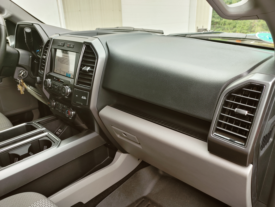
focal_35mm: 26
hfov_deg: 67.3
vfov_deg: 53.1
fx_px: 207
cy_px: 104
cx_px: 138
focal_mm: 5.58
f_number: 1.8
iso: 50
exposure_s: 1/120
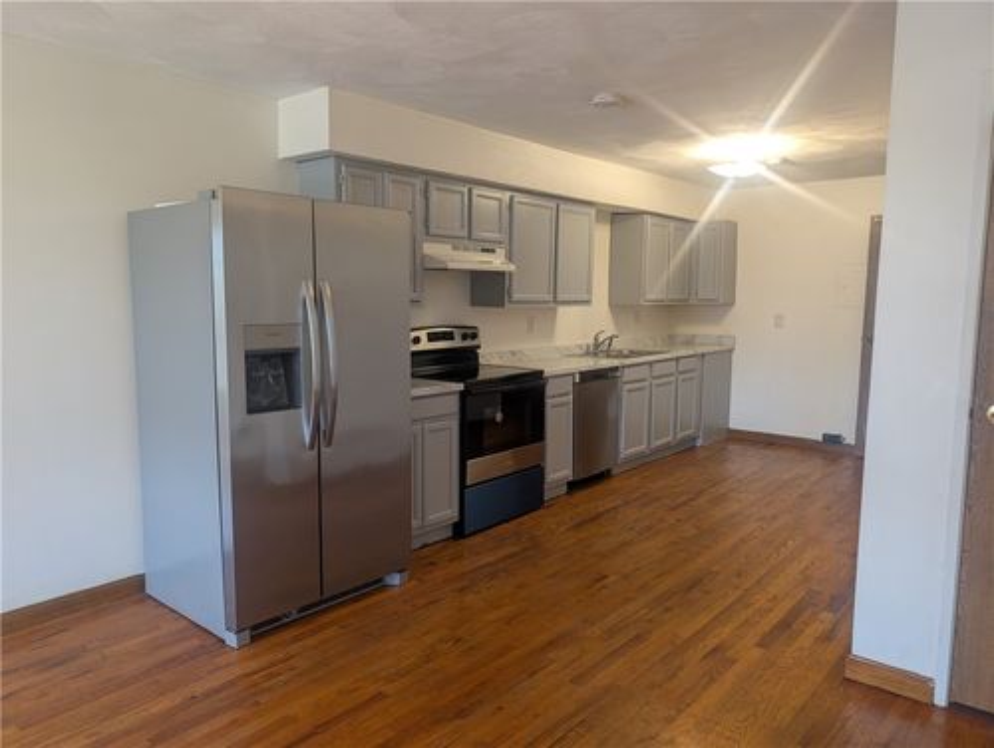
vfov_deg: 56.9
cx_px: 497
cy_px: 374
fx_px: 690
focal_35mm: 24
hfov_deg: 71.5
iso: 142
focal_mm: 6.9
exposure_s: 1/60
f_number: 1.68
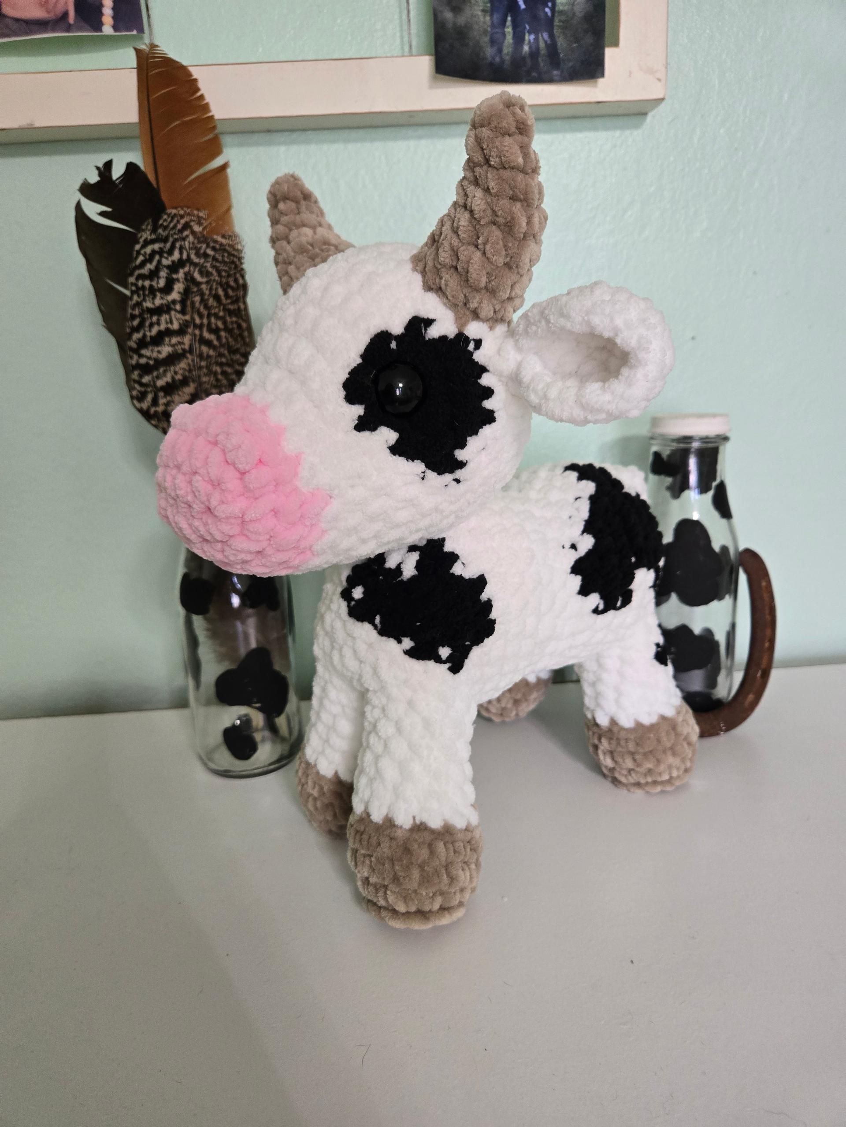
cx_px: 423
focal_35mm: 23
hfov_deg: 58.9
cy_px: 564
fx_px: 749
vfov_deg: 73.9
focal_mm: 5.4
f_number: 1.8
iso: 500
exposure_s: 1/120
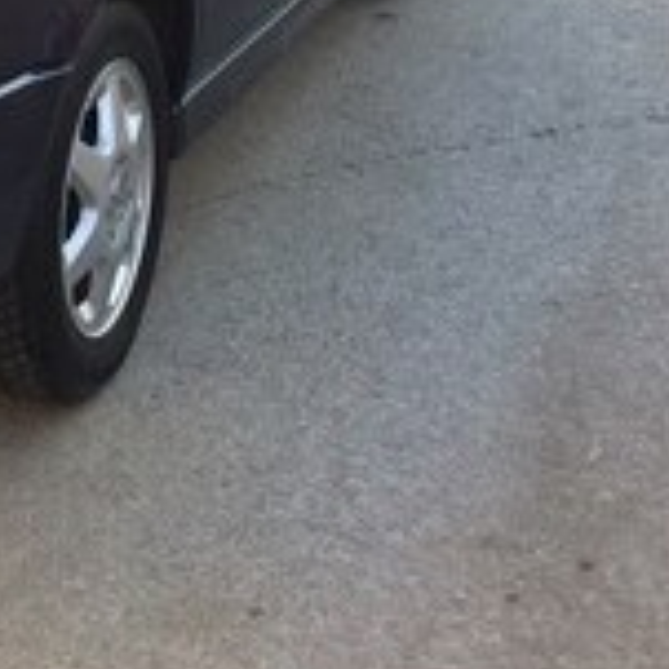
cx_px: -53
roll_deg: +0.5
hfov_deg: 19.8
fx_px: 1837
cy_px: -89
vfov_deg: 19.7
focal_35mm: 84
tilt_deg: -15.3
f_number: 2.2
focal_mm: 4.15
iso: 32
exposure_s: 1/302
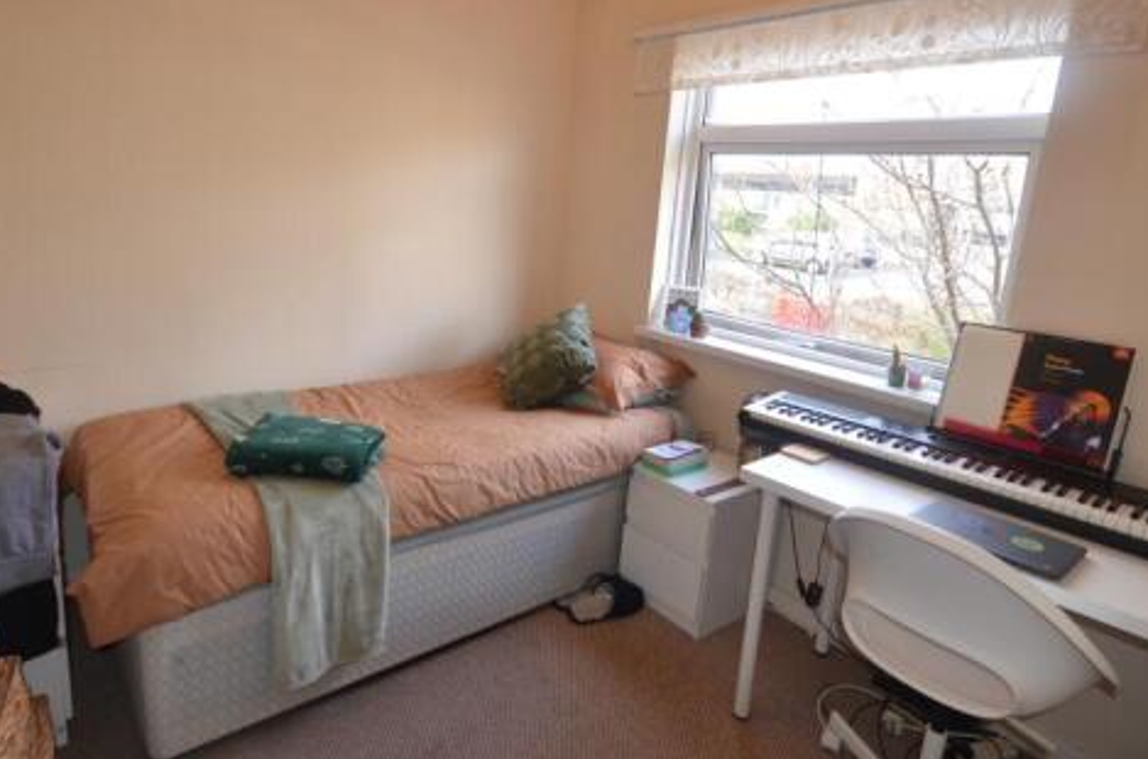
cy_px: 331
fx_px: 668
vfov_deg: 59.0
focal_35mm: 21
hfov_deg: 81.1
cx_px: 516
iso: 400
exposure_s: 1/100
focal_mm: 10
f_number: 3.5
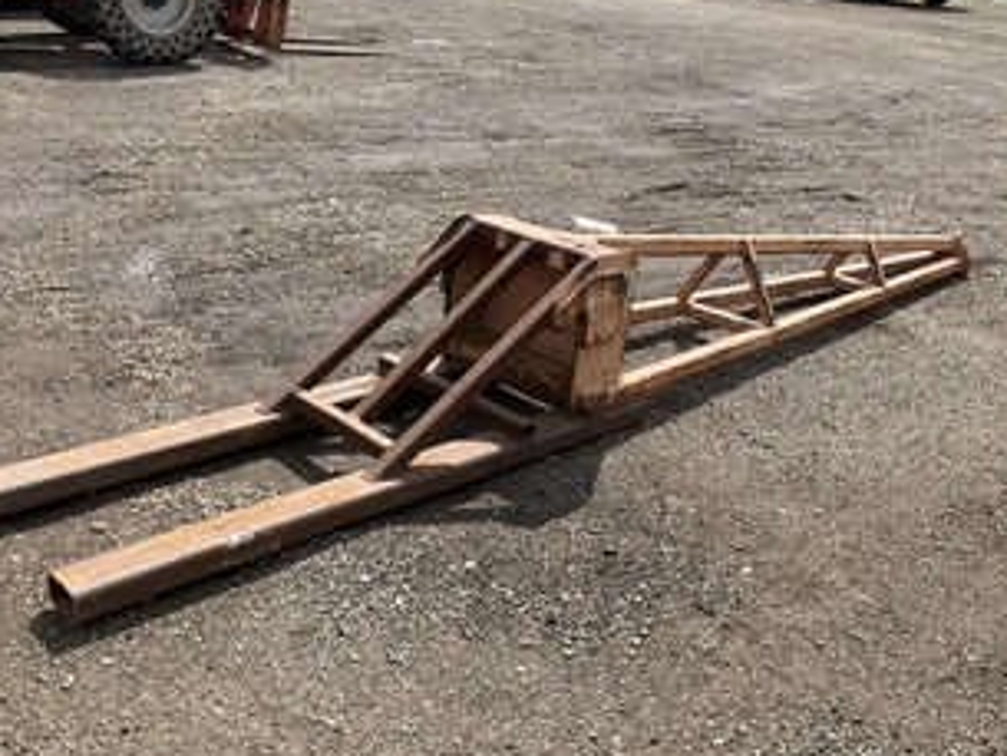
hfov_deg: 48.8
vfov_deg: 37.7
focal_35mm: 38
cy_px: 396
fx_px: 1106
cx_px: 439
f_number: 1.8
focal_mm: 3
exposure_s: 1/1342
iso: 25
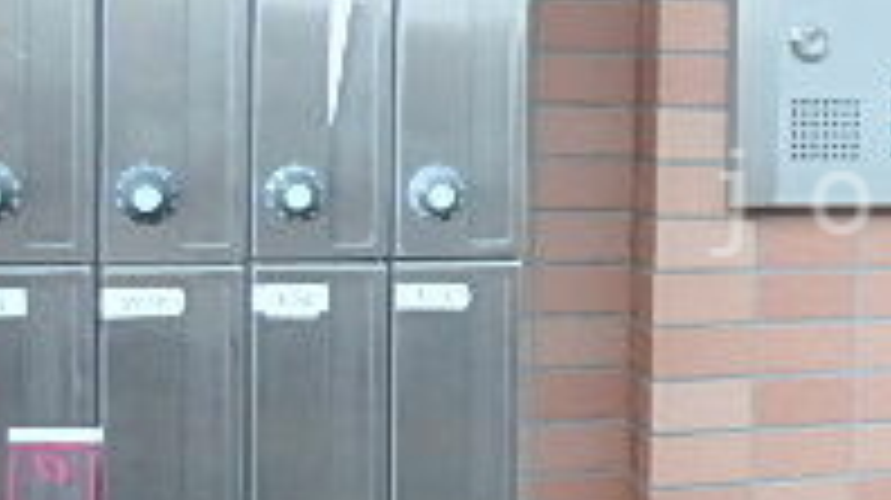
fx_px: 1747
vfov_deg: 16.3
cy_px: 203
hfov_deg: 26.1
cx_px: 1017
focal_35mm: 74
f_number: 3.5
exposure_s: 1/30
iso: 250
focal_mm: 3.7
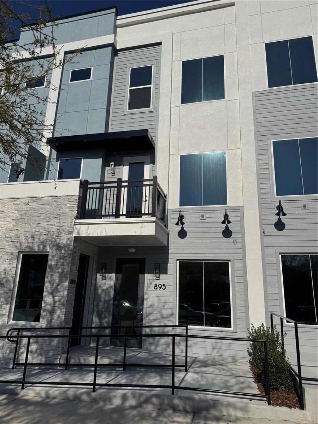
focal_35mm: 24
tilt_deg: +15.3
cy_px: 212
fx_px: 294
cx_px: 159
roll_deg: -2.5
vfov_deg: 71.6
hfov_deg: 56.8
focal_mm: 6.76
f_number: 1.78
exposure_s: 1/12346
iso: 64
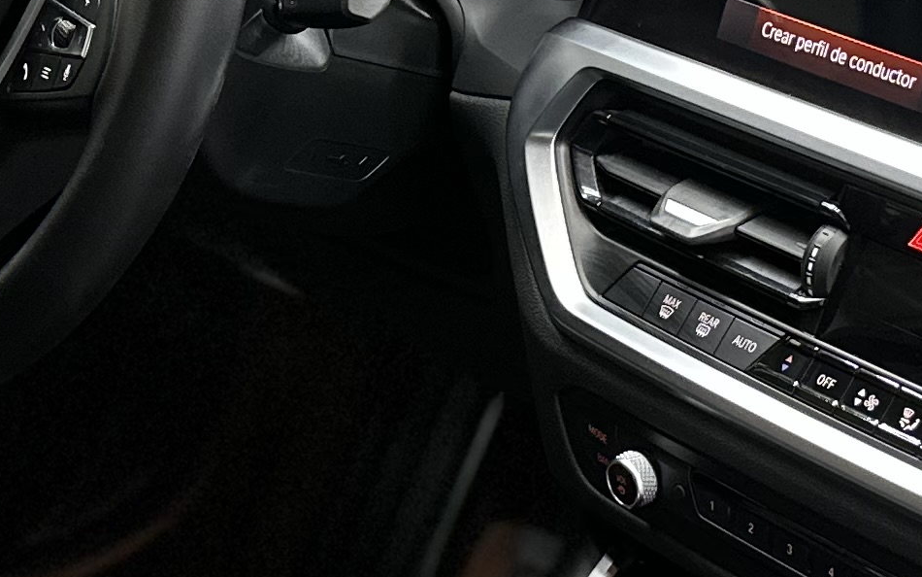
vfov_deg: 12.1
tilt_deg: -21.7
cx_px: 513
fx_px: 2714
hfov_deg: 19.3
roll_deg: +0.5
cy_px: 195
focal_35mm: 108
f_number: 1.78
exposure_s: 1/50
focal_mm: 6.86
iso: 320
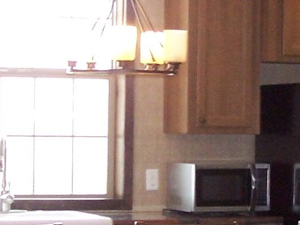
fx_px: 1637
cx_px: 243
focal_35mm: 189
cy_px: 103
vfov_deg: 7.9
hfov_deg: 10.4
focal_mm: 6.3
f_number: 2.8
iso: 140
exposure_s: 1/60
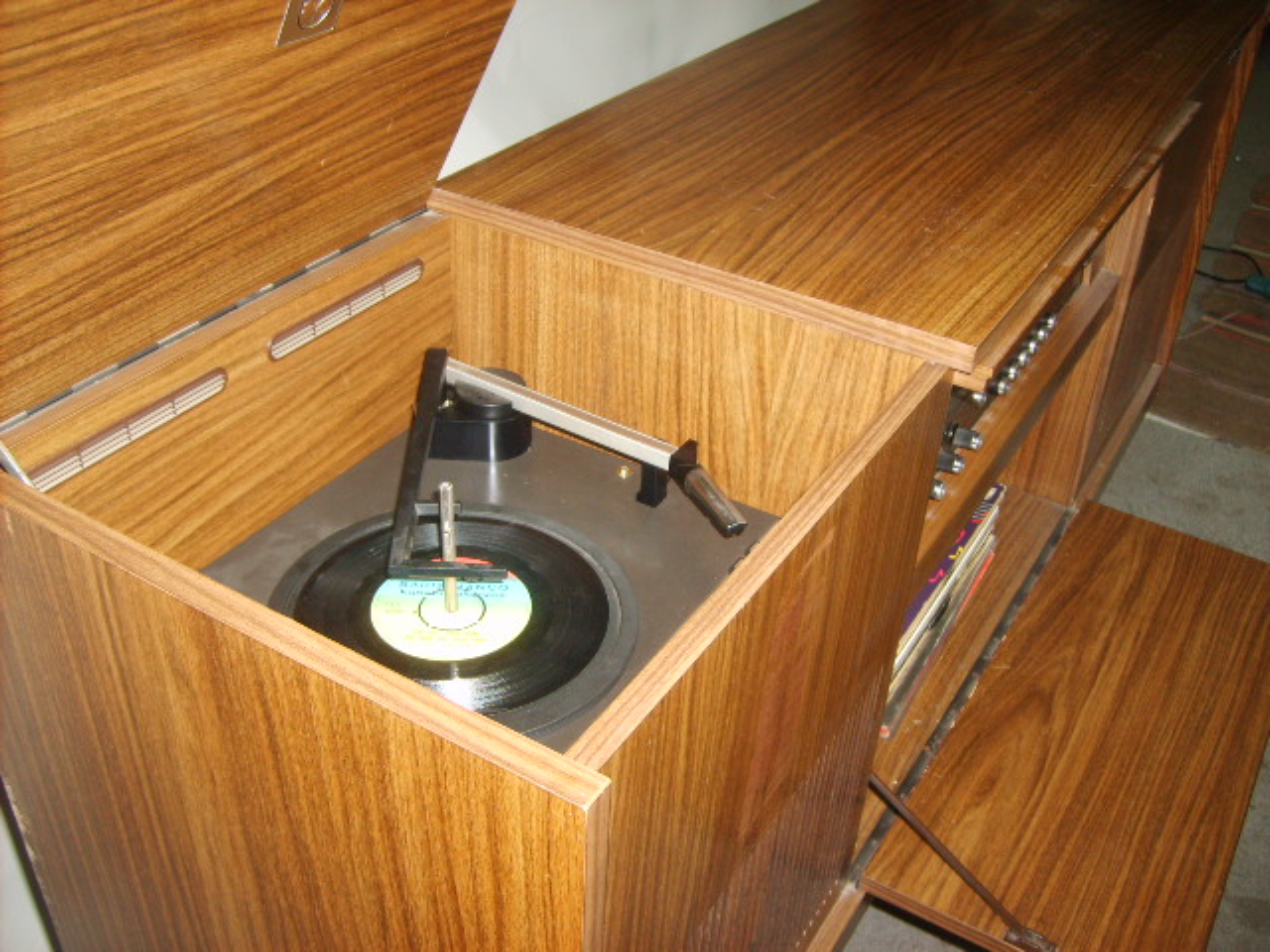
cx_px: 635
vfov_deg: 40.7
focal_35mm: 35
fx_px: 1284
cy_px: 476
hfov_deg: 52.6
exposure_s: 1/45
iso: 100
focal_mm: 5.8
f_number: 2.8
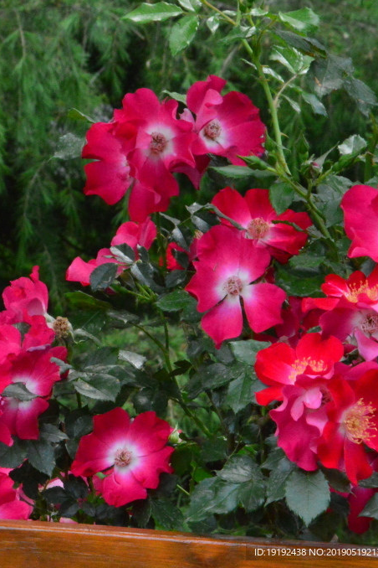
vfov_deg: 7.5
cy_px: 284
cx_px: 16
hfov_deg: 5.0
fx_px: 4347
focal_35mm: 276
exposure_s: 1/250
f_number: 32
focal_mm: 122
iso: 5600
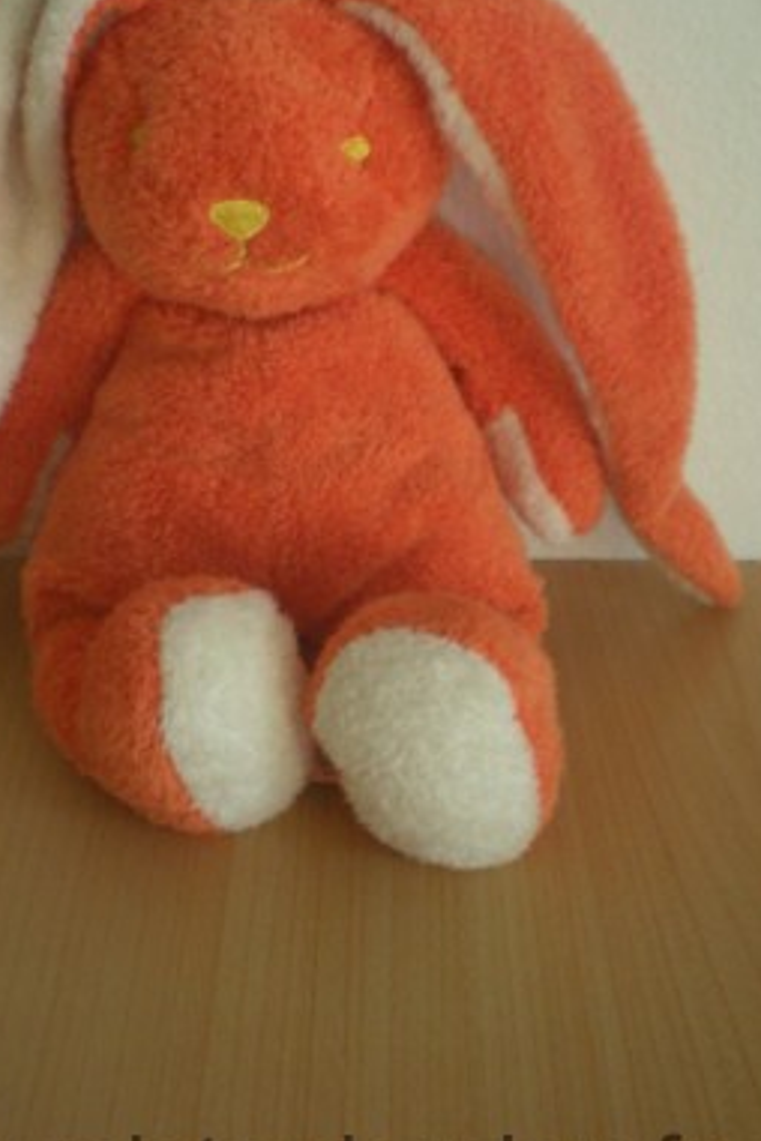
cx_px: 258
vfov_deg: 36.7
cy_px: 452
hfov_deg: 24.9
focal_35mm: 54
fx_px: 1712
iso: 200
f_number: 3.1
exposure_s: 1/33.3
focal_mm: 6.3
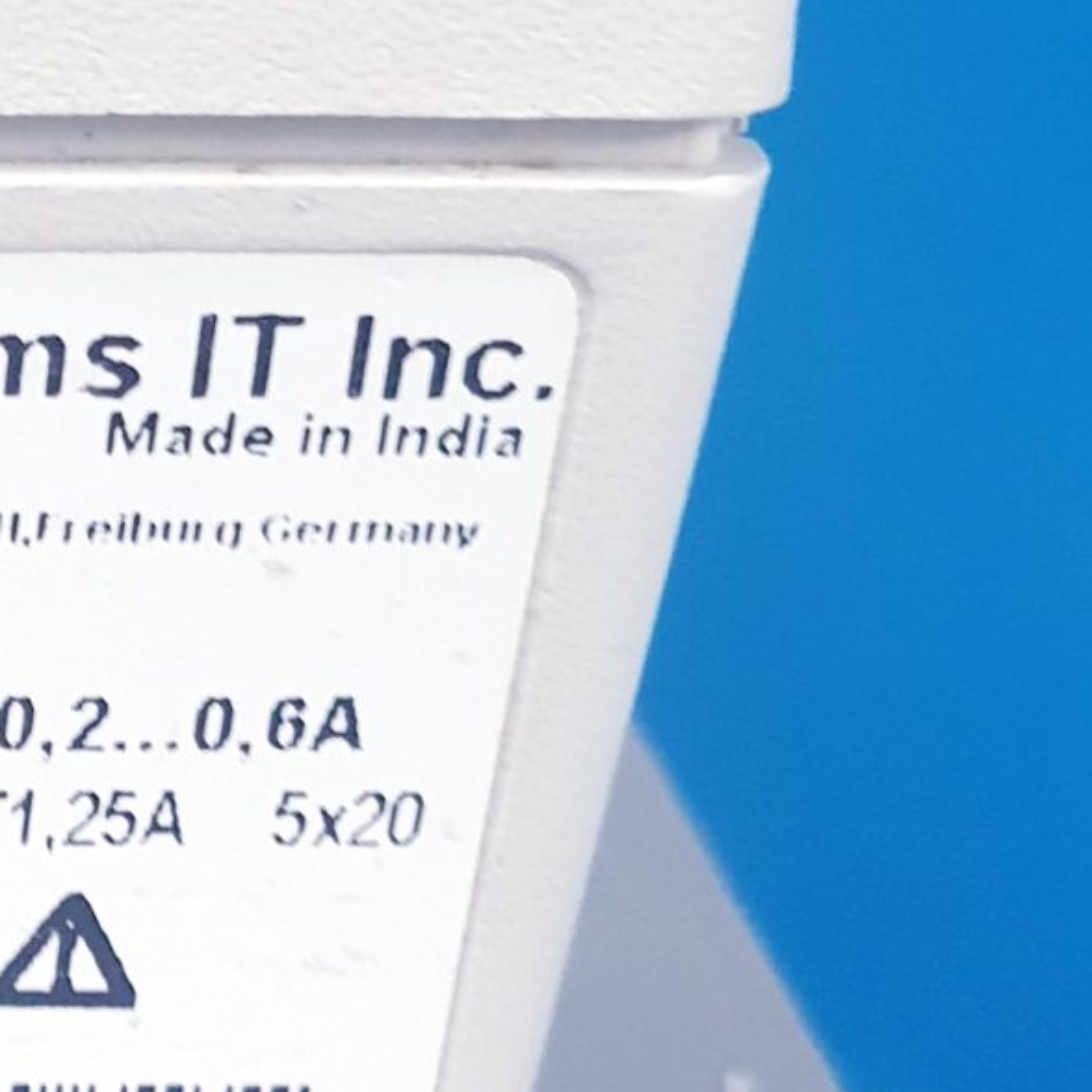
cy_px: 1027
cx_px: -540
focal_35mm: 100
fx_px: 3569
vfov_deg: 17.1
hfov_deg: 16.0
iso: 400
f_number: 2.4
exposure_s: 1/50
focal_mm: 4.3
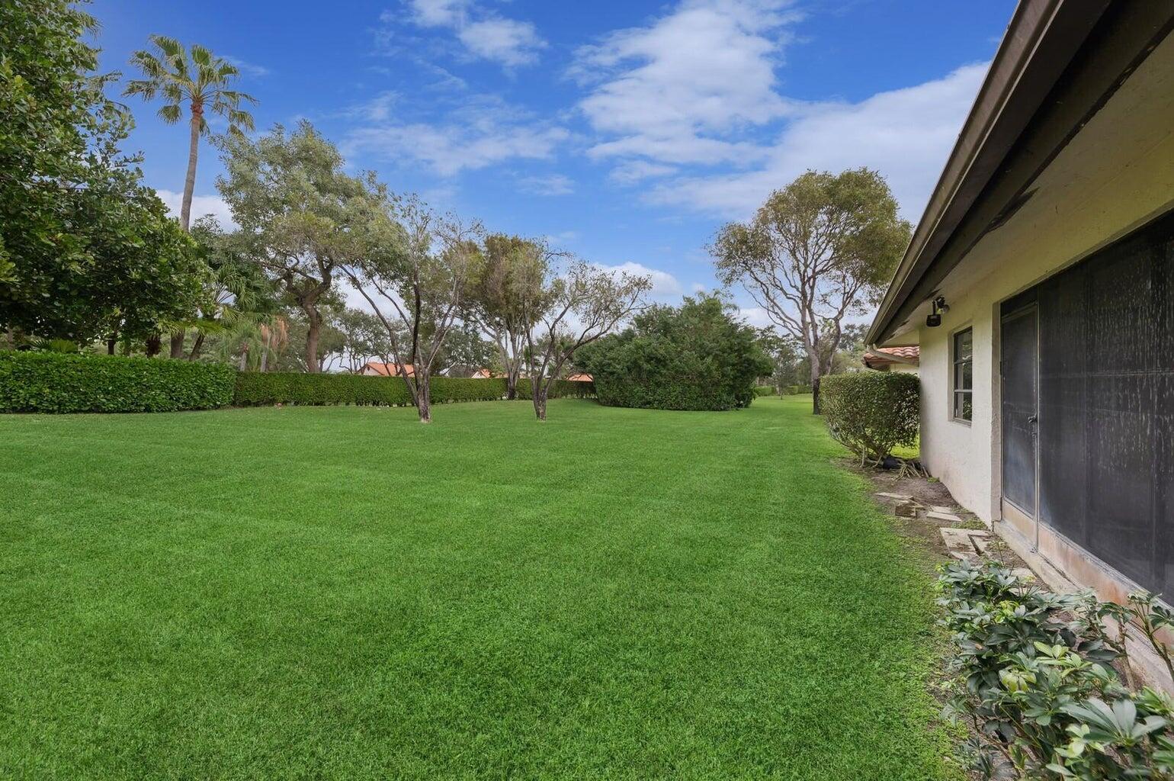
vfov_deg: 89.9
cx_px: 587
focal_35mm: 12
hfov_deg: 112.7
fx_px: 391
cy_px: 390
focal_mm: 12
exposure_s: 1/20
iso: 100
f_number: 8
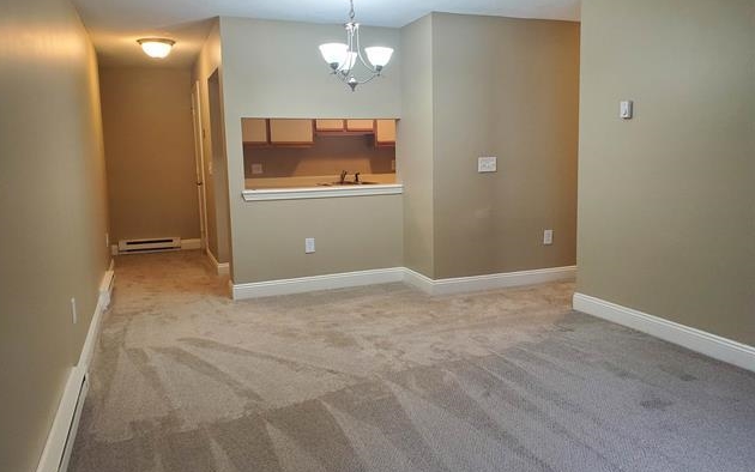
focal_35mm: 28
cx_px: 373
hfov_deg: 66.5
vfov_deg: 44.6
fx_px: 576
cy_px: 237
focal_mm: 4.3
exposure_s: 1/39
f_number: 2.4
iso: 200
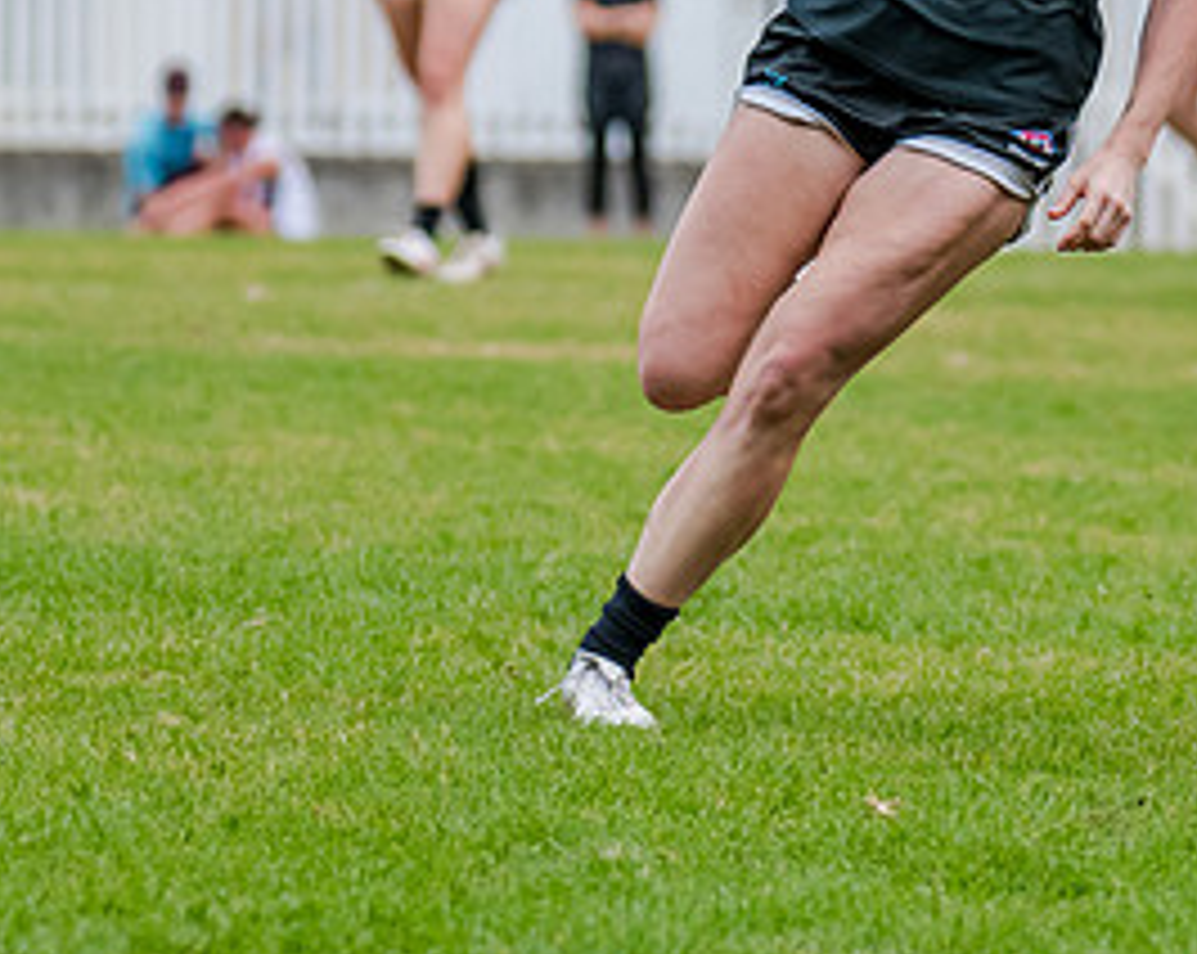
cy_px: 155
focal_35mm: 638
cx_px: 1668
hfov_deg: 3.0
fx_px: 22569
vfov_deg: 2.4
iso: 800
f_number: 5
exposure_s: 1/1600
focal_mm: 210
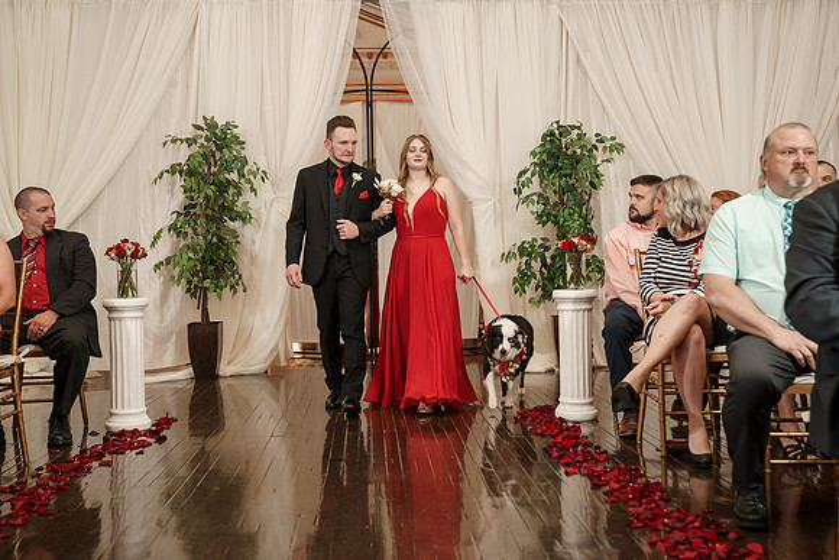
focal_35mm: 44
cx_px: 420
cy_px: 273
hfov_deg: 44.2
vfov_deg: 30.3
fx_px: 1032
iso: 2000
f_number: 4
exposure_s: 1/160
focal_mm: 41
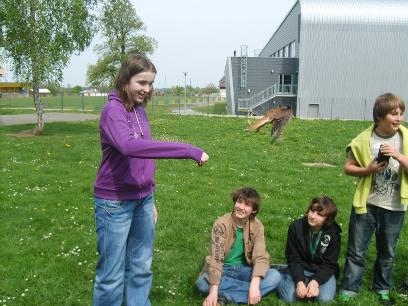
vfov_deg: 40.7
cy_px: 153
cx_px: 204
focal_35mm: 35
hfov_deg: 52.6
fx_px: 413
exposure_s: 1/750
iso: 50
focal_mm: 5.8
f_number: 2.8
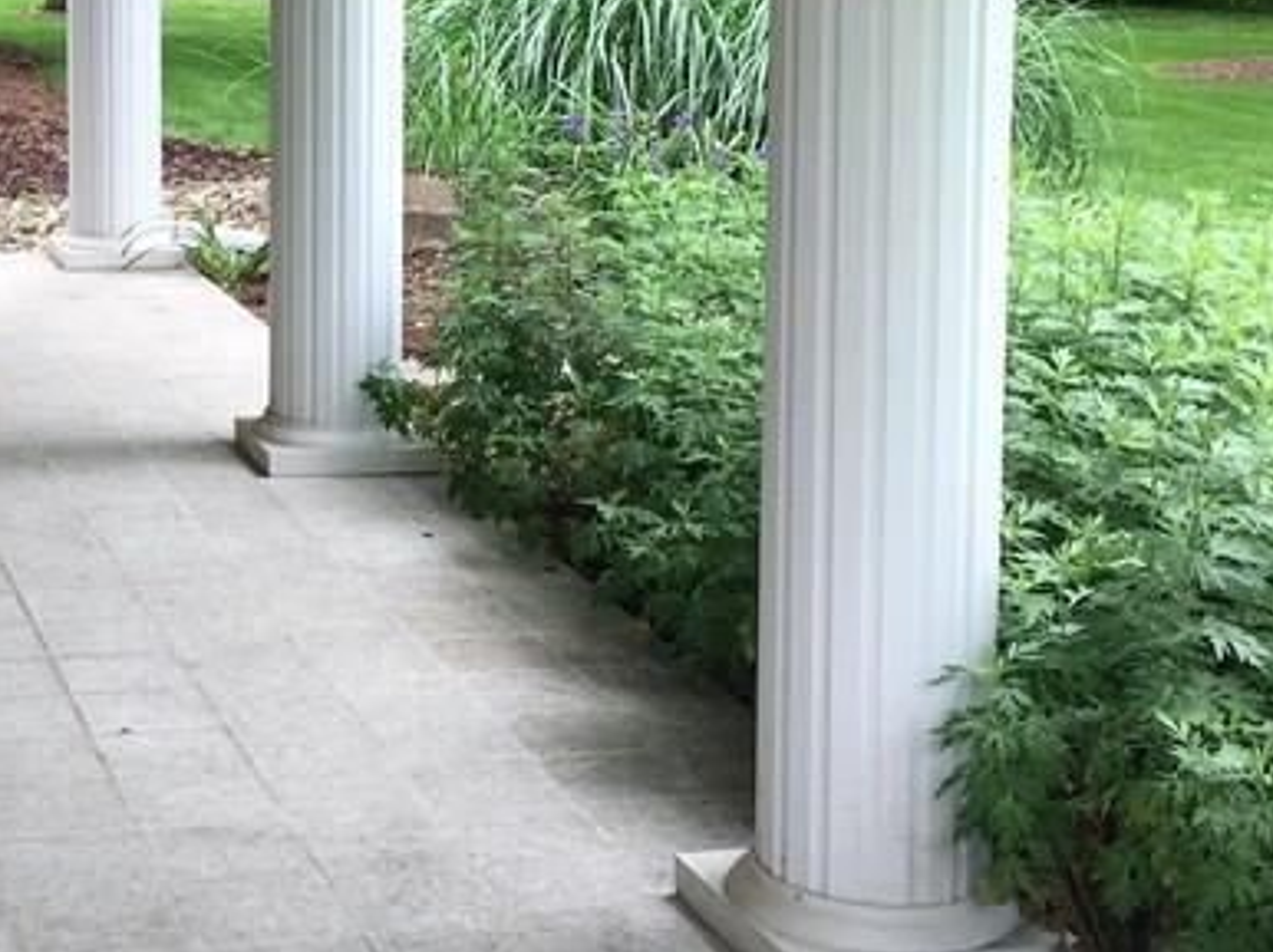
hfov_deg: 24.7
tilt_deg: -8.0
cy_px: 166
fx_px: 2830
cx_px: 175
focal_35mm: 77
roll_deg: -0.6
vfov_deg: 18.9
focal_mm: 4.15
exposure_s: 1/120
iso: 32
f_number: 2.2
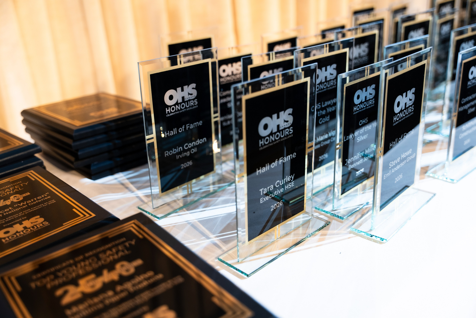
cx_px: 238
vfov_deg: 36.9
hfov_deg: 53.1
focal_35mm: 36
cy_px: 159
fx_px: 476
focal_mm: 36
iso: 1000
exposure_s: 1/200
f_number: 2.8
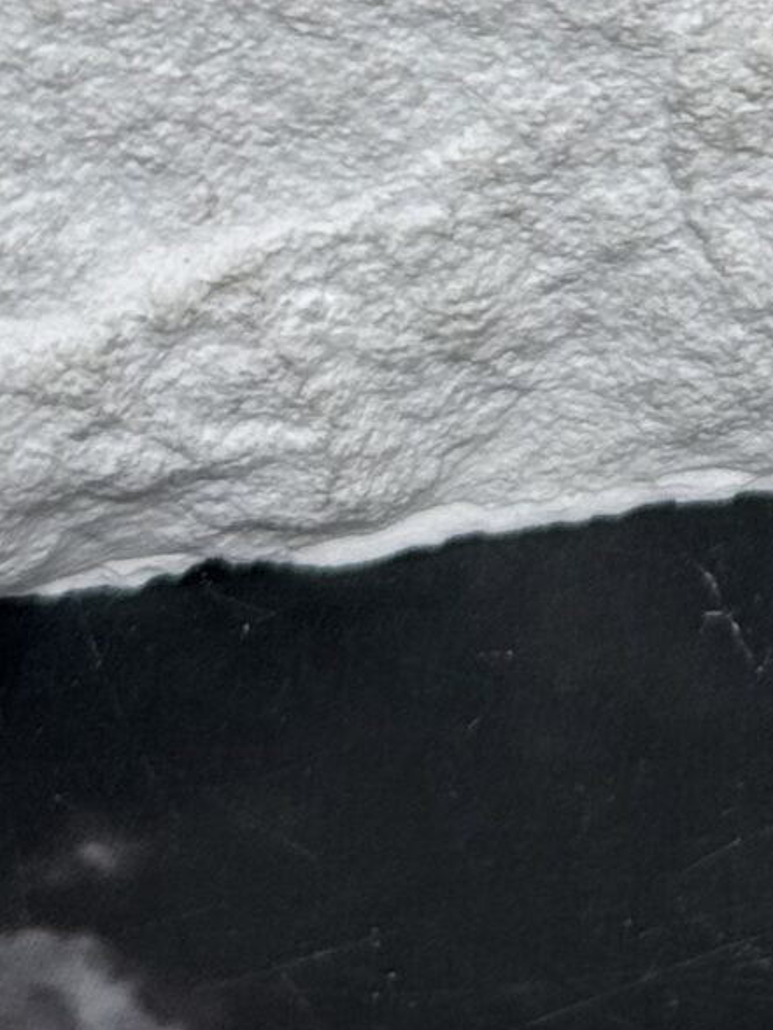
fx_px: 6223
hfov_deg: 7.0
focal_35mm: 209
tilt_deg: -32.7
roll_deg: -1.3
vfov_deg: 8.8
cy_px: -1149
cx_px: 1038
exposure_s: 1/336
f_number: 1.78
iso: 64
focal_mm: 6.76
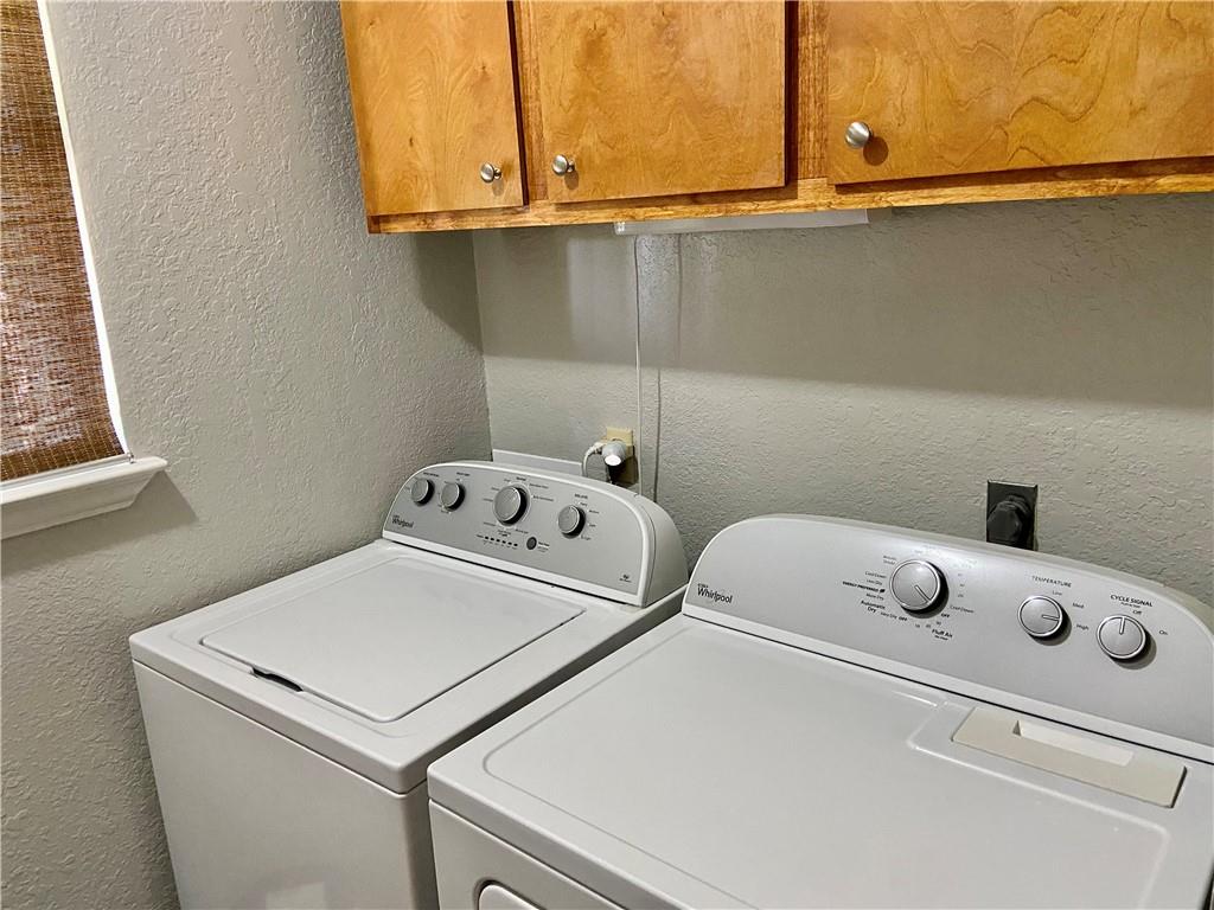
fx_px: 912
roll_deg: +3.2
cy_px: 455
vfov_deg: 53.1
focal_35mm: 26
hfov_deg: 67.3
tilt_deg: -16.1
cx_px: 607
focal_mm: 4.25
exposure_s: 1/40
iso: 400
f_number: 1.8
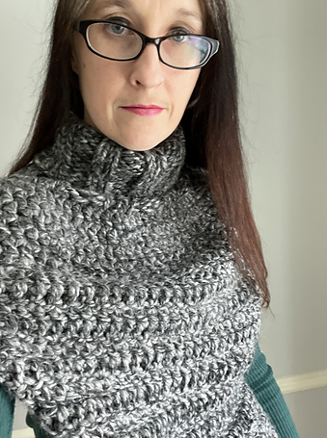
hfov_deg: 42.8
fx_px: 417
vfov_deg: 55.5
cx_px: 154
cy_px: 217
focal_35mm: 33
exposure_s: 1/60
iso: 320
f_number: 2.2
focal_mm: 2.71
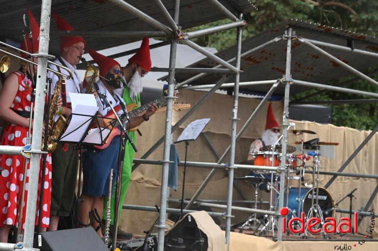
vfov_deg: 17.9
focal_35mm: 76
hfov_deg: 26.7
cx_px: 174
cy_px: 117
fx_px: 797
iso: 320
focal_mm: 70
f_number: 5.6
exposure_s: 1/500
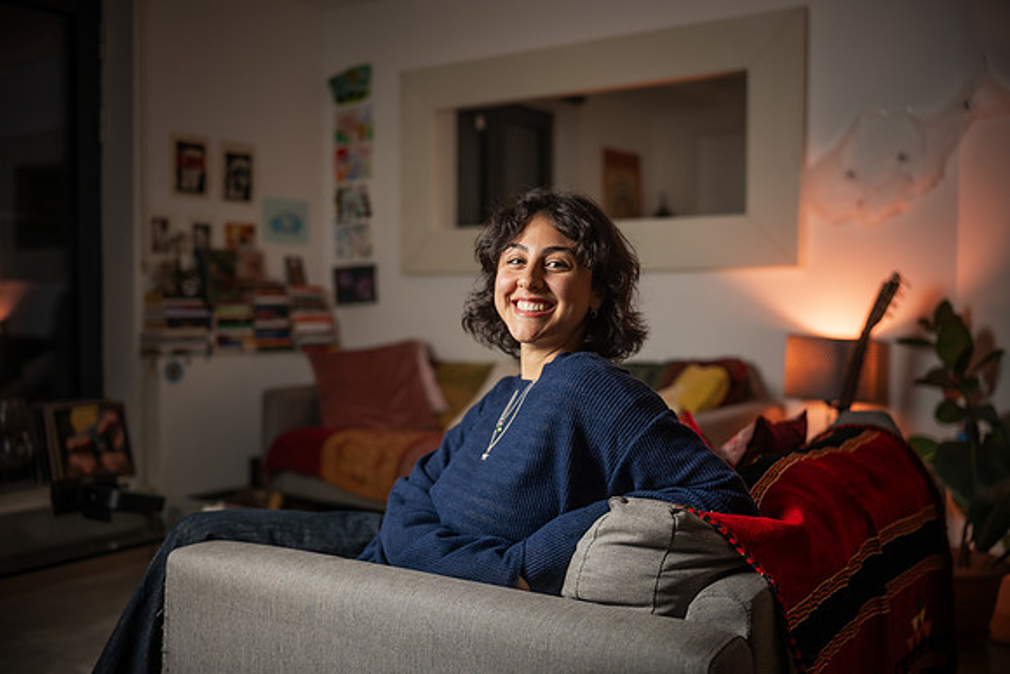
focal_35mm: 35
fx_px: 982
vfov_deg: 37.9
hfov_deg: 54.4
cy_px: 337
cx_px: 505
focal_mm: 35
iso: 125
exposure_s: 1/125
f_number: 2
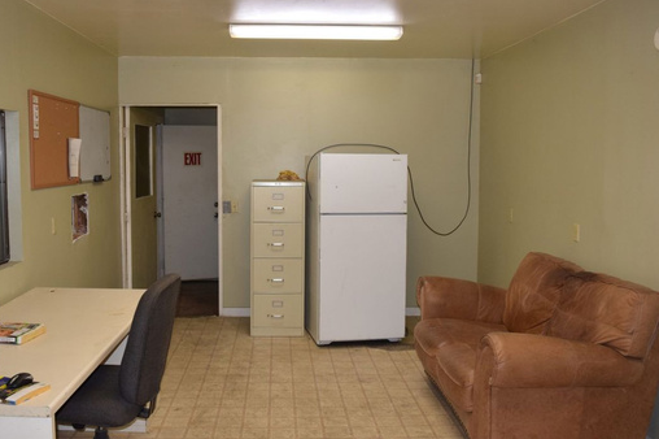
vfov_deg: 38.8
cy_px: 200
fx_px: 622
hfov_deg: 55.7
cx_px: 296
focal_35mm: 34
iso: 800
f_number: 5.6
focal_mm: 18
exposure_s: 1/125
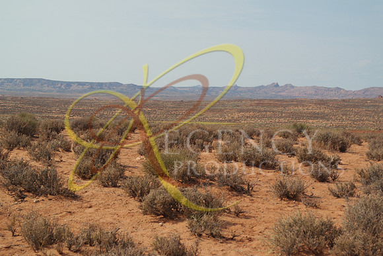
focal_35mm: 77
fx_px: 819
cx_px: 192
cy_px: 128
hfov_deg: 26.3
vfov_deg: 17.7
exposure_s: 1/320
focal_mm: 50
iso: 100
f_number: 8
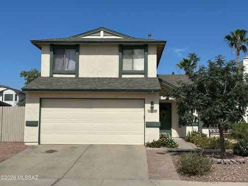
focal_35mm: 48
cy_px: 93
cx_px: 124
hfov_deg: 39.7
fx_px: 344
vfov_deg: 30.3
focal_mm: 6.86
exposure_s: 1/8929
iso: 64
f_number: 1.78
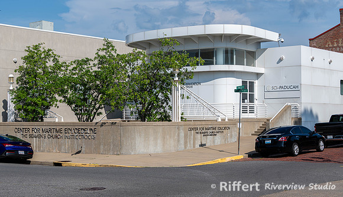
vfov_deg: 18.5
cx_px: 172
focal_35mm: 66
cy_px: 114
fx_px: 605
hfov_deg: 31.7
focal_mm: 62
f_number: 8
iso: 64
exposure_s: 1/160
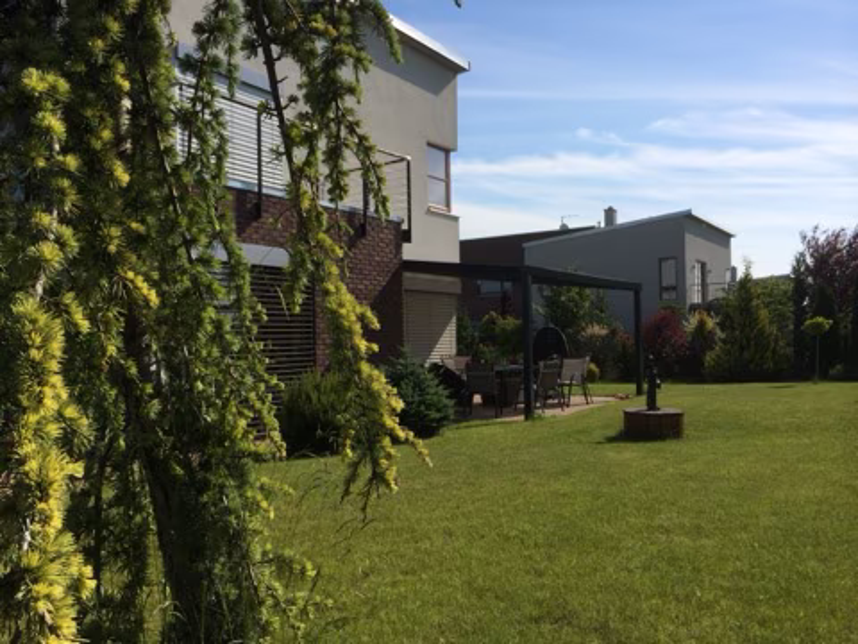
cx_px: 429
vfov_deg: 46.8
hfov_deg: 60.0
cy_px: 322
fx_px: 744
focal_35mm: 30
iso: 32
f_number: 2.2
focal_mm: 4.12
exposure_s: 1/2933
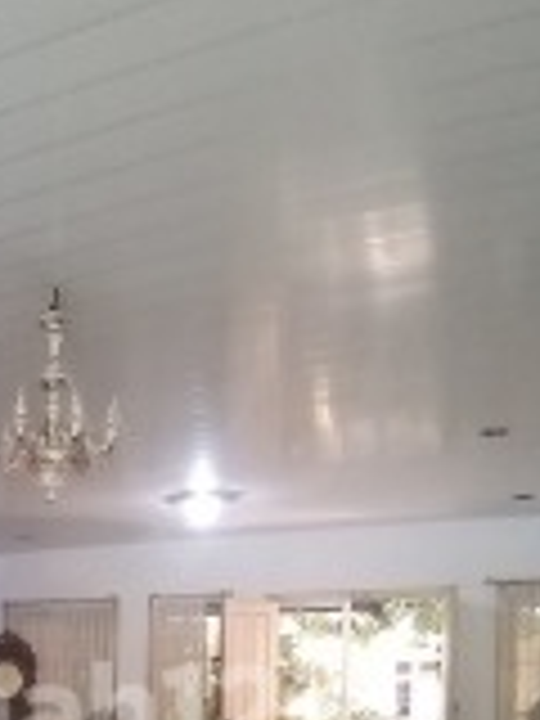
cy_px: 709
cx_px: -2
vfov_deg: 37.8
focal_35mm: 45
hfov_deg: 29.9
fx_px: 936
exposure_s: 1/25
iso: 320
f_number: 2.4
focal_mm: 1.87
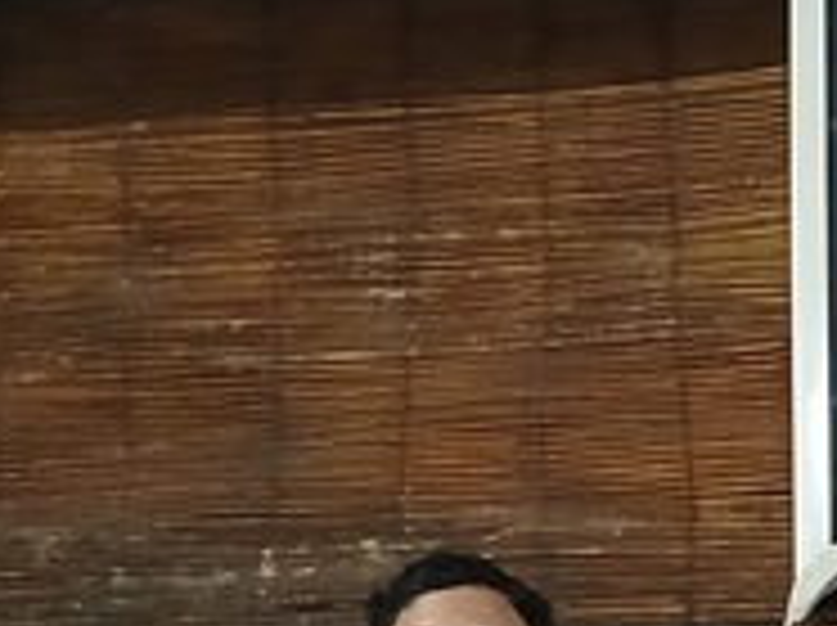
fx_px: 2705
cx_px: 1557
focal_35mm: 112
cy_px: 1054
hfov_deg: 15.0
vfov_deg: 12.3
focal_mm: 3.98
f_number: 1.8
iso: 1000
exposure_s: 1/20
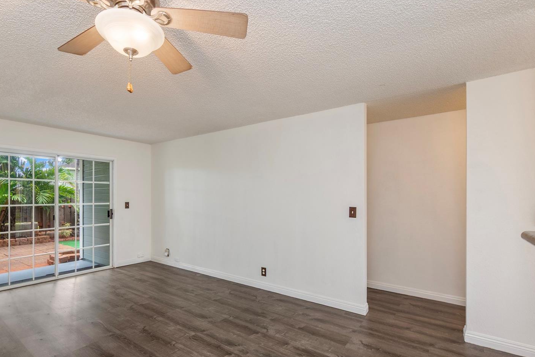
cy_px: 193
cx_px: 246
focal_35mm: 17
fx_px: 253
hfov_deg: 93.1
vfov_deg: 70.3
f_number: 8
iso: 250
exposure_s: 1/160
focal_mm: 10
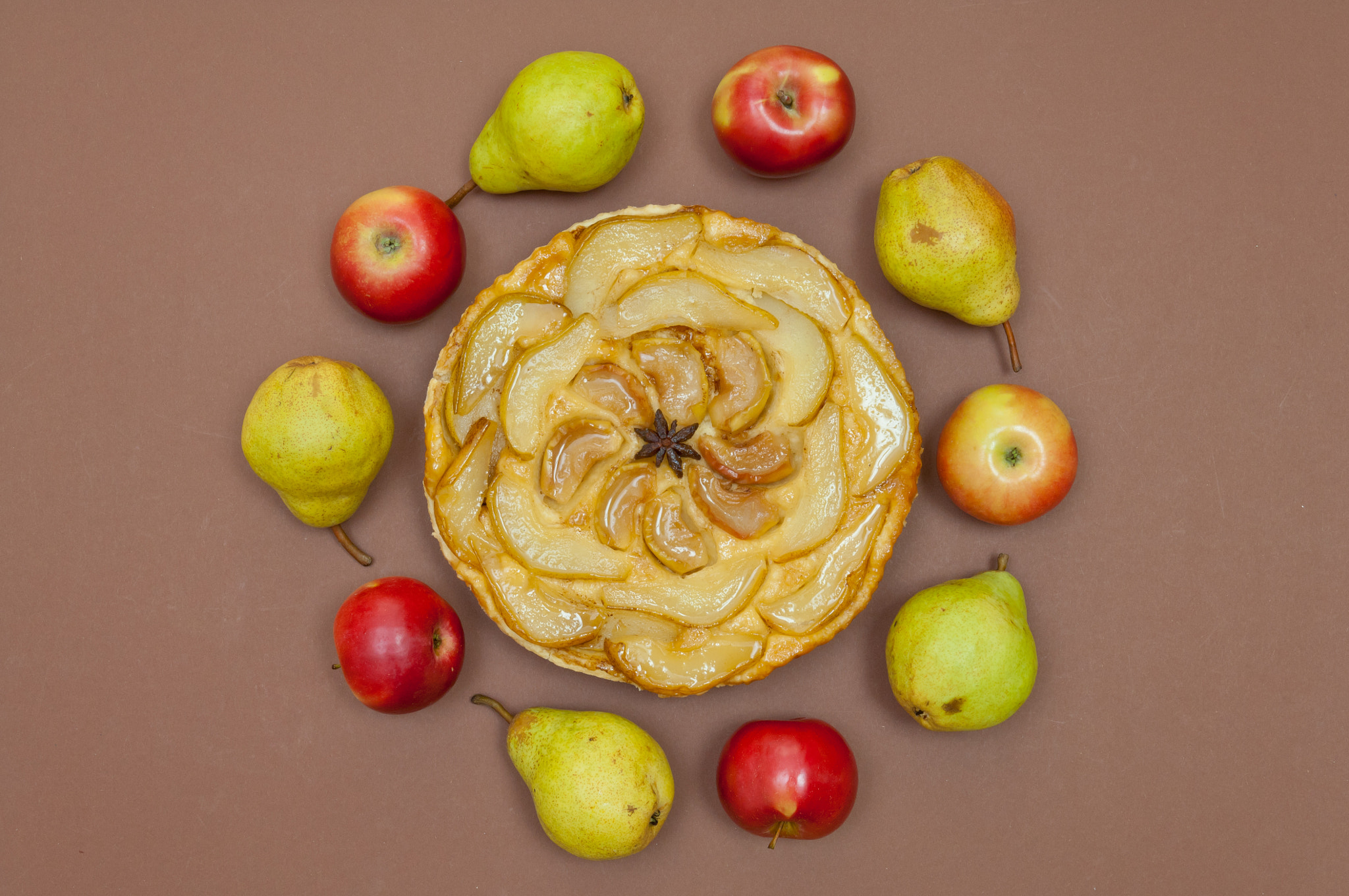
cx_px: 674
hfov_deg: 42.4
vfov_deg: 28.9
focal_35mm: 46
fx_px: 1740
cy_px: 448
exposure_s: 1/160
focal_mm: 31
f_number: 11
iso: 200
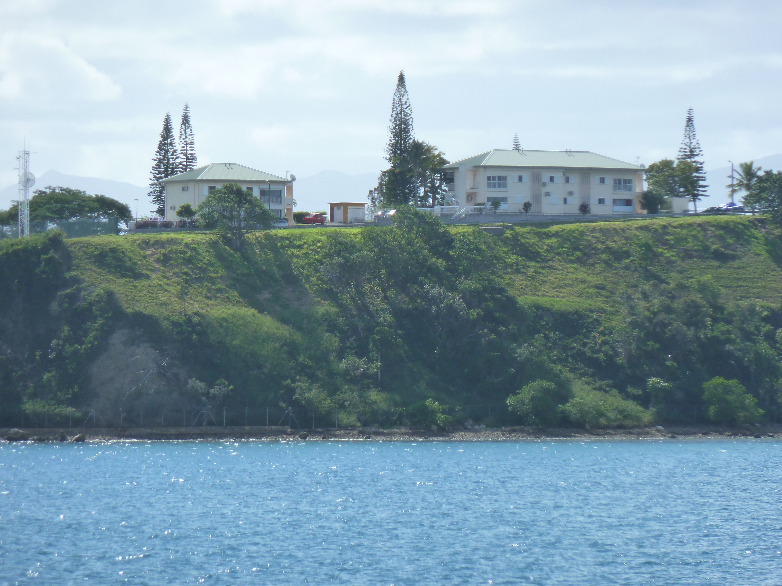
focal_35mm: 278
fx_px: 6280
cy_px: 293
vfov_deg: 5.3
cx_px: 391
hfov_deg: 7.1
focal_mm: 45.7
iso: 125
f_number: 4.8
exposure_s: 1/400
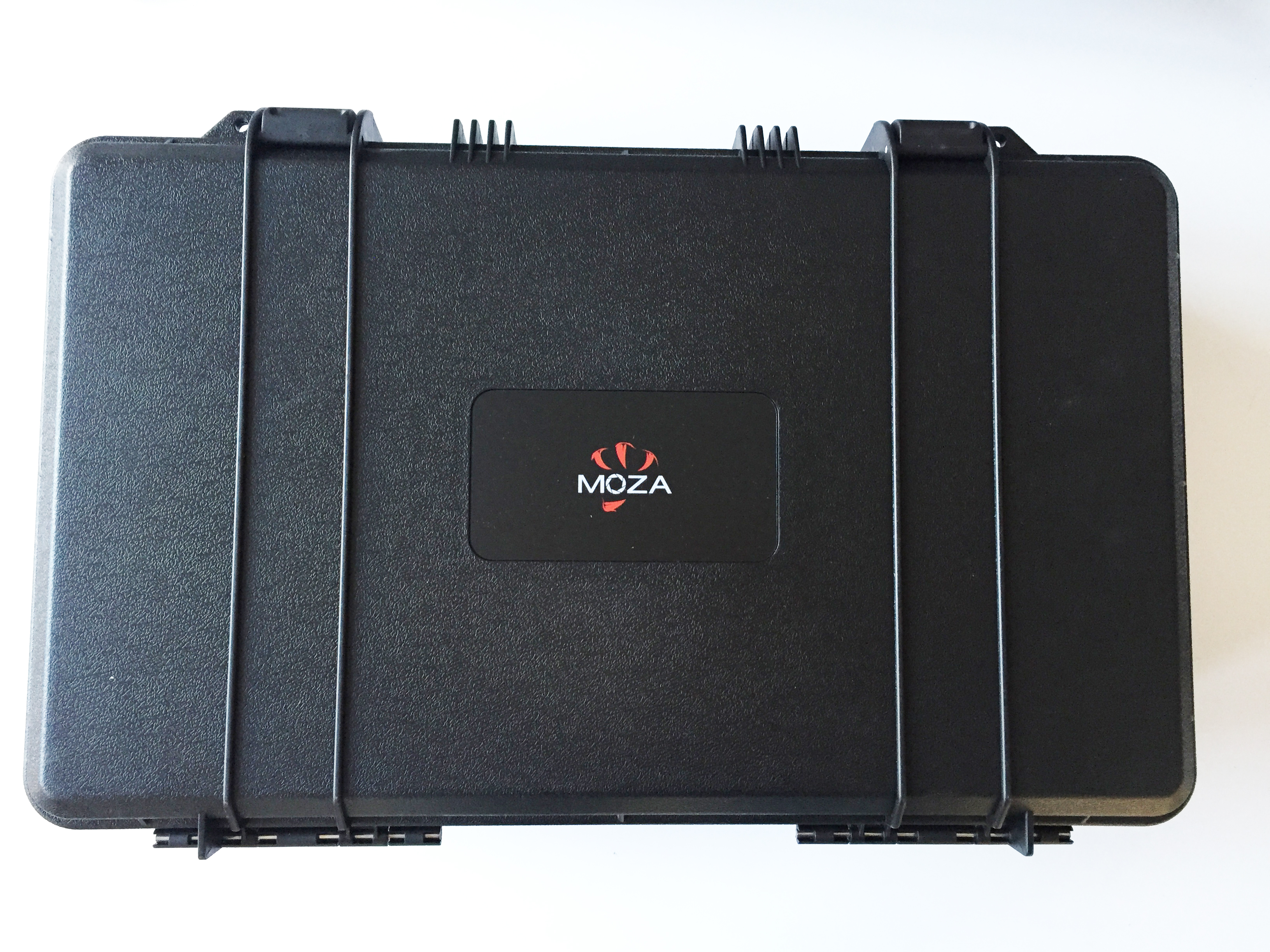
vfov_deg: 48.2
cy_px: 476
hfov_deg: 61.7
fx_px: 1064
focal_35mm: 29
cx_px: 635
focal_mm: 4.15
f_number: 2.2
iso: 200
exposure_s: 1/33
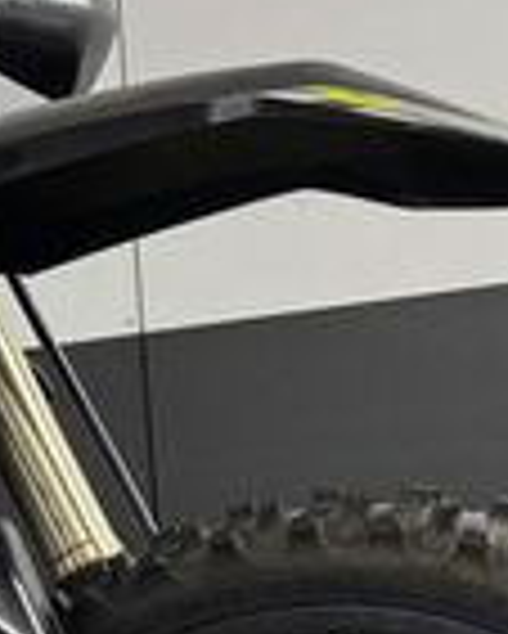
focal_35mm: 106
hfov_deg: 13.5
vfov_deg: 17.6
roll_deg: +1.9
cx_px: -319
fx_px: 1990
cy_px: 656
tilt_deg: +11.5
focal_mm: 6.76
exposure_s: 1/100
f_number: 1.78
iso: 160
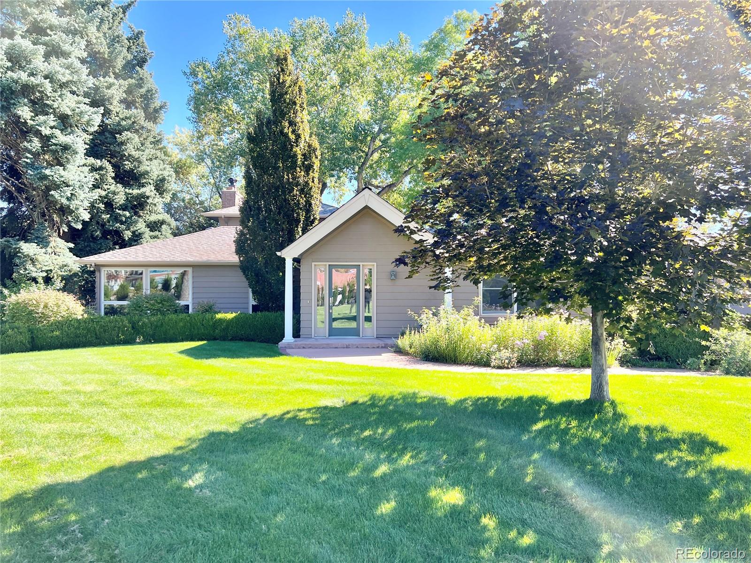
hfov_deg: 67.3
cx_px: 376
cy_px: 282
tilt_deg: +1.8
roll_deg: +0.0
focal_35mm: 26
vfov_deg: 53.1
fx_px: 564
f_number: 1.5
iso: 50
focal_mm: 5.7
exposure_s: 1/814
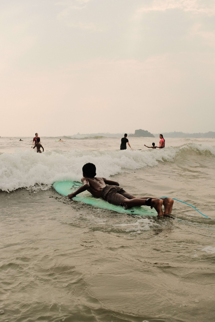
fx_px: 340
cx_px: 108
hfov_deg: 35.1
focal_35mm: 38
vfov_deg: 50.7
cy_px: 161
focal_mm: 25
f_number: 5.6
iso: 800
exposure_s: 1/1000
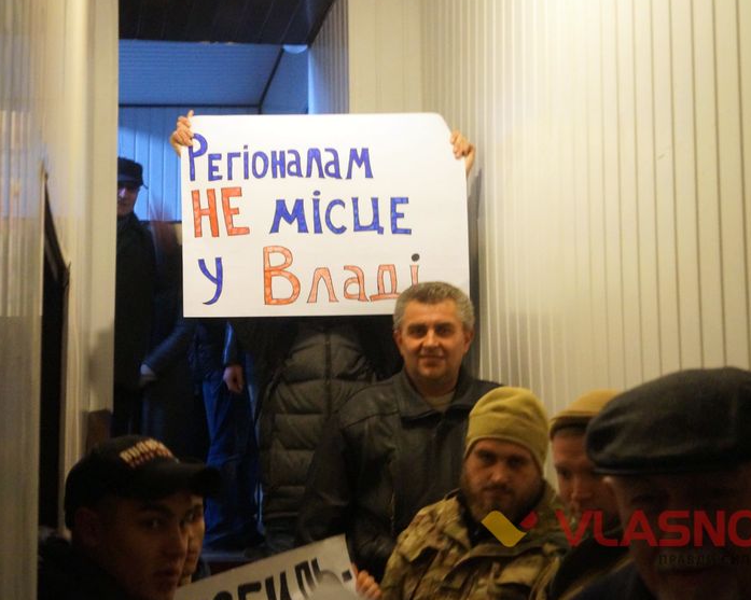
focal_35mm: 64
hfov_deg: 29.7
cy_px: 311
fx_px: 1413
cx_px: 308
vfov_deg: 24.0
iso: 3200
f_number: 6.3
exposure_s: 1/8
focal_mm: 35
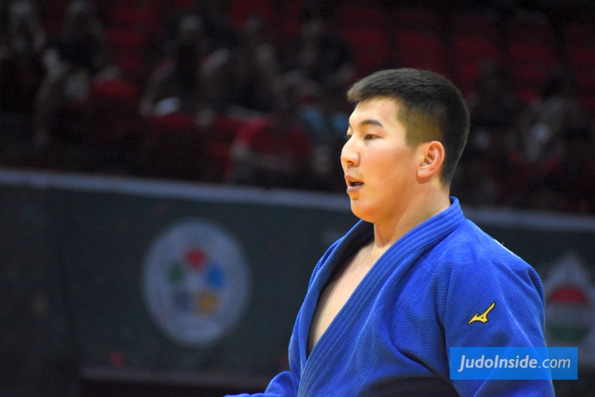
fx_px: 6446
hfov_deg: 5.3
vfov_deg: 3.5
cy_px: 198
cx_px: 298
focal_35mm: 390
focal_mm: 260
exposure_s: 1/640
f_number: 7.1
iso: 6400
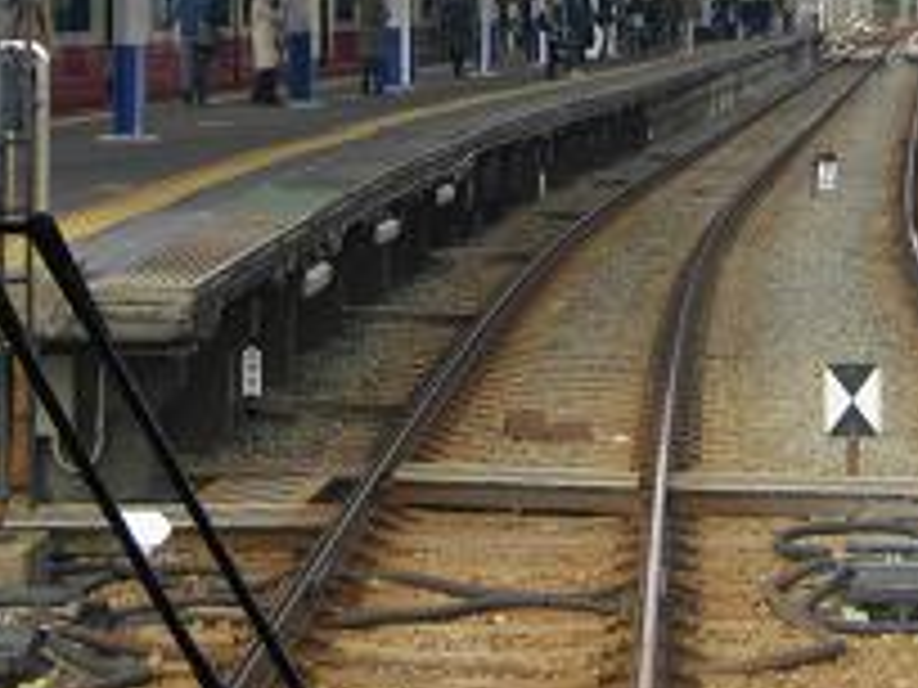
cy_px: 76
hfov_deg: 13.4
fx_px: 3898
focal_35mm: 147
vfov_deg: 10.0
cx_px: 641
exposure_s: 1/200
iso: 100
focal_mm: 13.7
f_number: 4.6
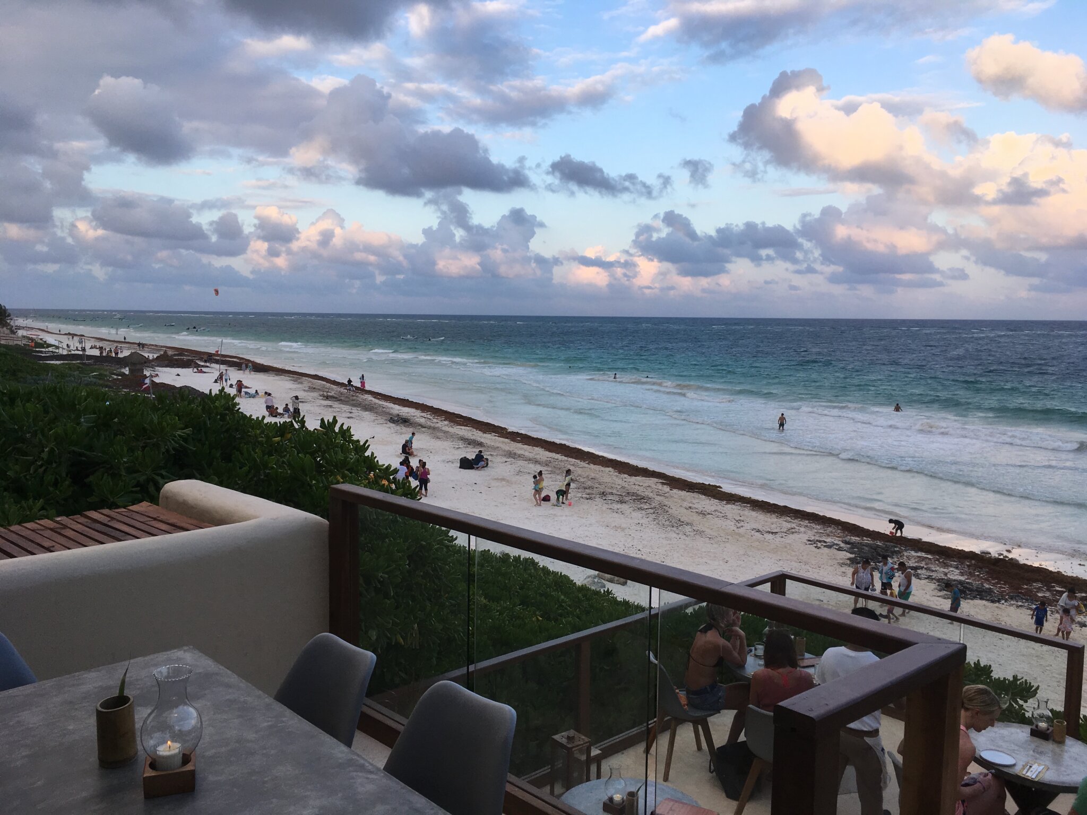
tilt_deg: -6.7
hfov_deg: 61.7
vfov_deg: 48.2
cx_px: 544
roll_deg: -0.7
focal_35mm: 29
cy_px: 408
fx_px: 911
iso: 25
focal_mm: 4.15
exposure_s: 1/450
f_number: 2.2
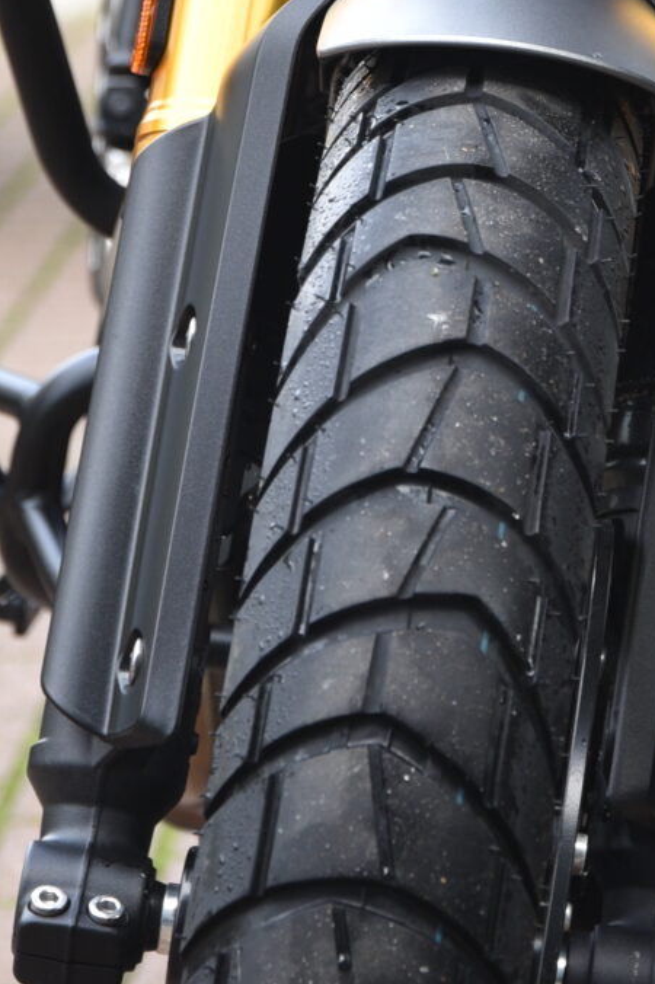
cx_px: 660
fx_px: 6420
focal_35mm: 235
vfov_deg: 8.7
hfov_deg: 5.8
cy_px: -28
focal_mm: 62
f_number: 4.5
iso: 200
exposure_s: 1/80
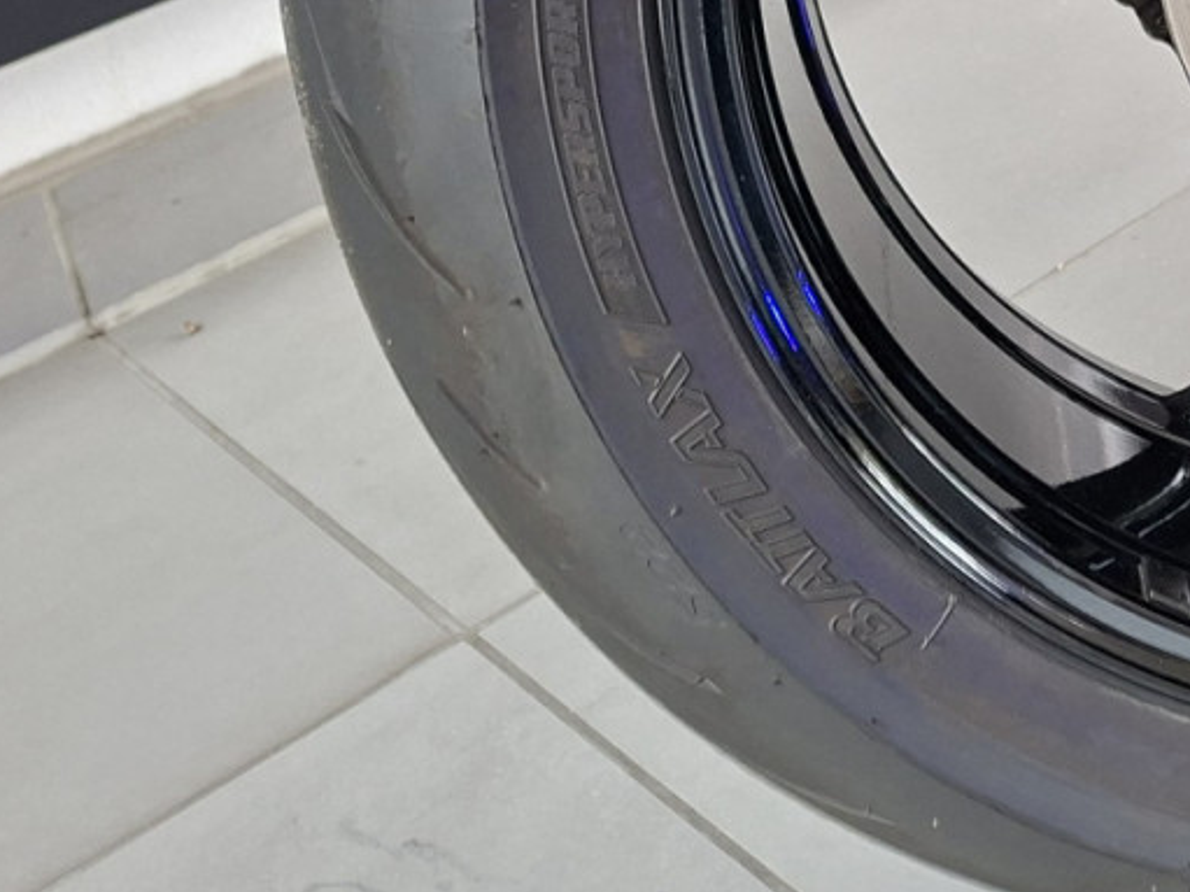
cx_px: 1532
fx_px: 2475
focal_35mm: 72
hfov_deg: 23.9
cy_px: -412
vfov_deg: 18.3
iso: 250
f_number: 1.8
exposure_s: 1/50
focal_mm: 5.54
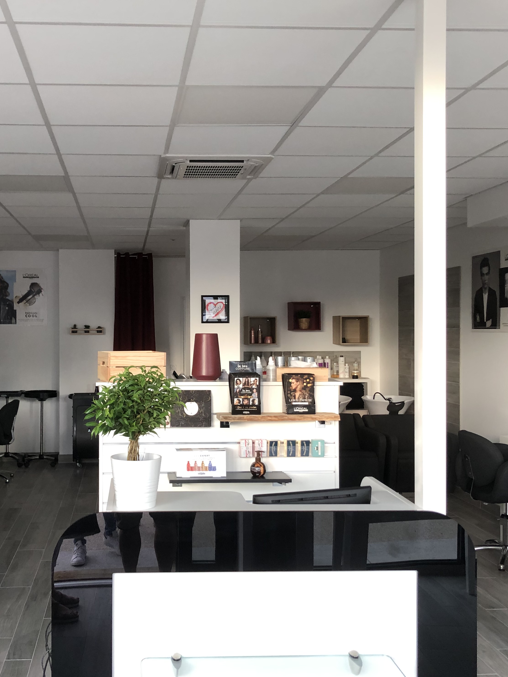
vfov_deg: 49.0
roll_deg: +0.5
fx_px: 744
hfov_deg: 37.3
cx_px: 168
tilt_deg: -1.9
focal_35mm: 38
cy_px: 340
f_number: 1.8
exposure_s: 1/30
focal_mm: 3.99
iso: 32
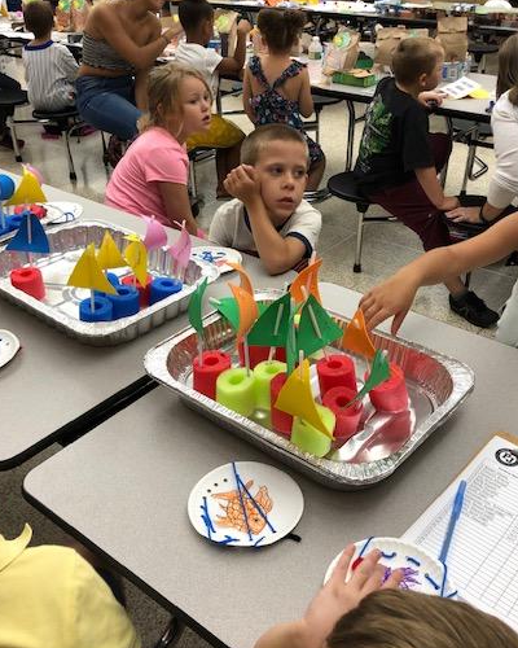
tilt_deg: -27.4
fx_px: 671
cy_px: 286
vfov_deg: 51.4
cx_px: 281
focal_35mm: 35
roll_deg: +0.2
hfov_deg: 42.2
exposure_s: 1/24
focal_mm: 4
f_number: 1.8
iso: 40
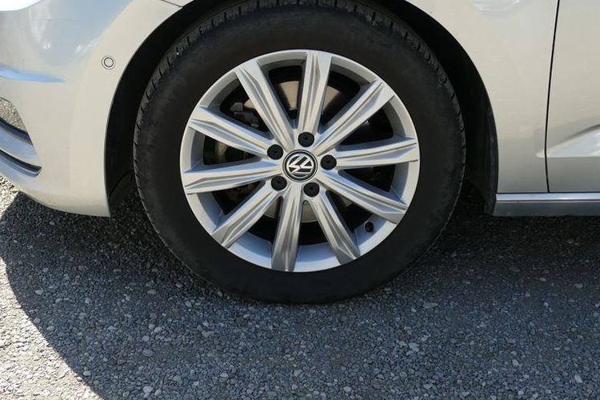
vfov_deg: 25.9
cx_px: 305
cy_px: 142
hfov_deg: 38.2
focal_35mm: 52
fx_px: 867
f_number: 3.1
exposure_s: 1/640
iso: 125
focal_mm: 14.24
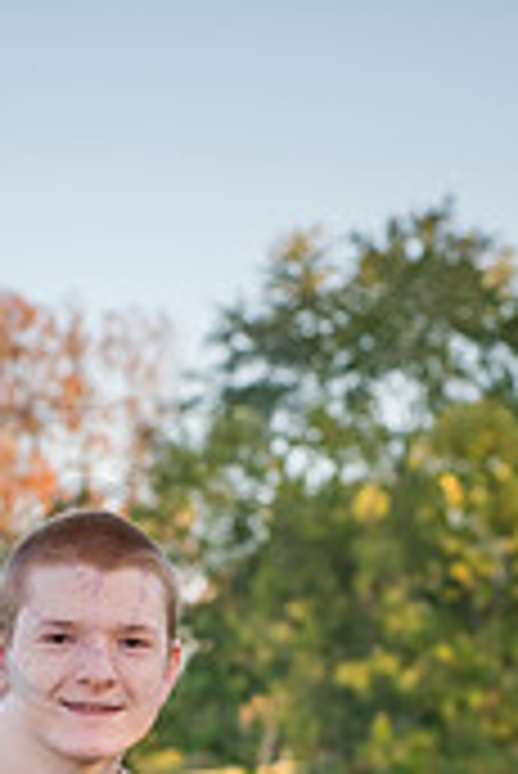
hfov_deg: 6.1
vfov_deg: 9.0
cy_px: 1004
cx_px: 99
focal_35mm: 225
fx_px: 4846
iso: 400
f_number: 6.3
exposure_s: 1/640
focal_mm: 86
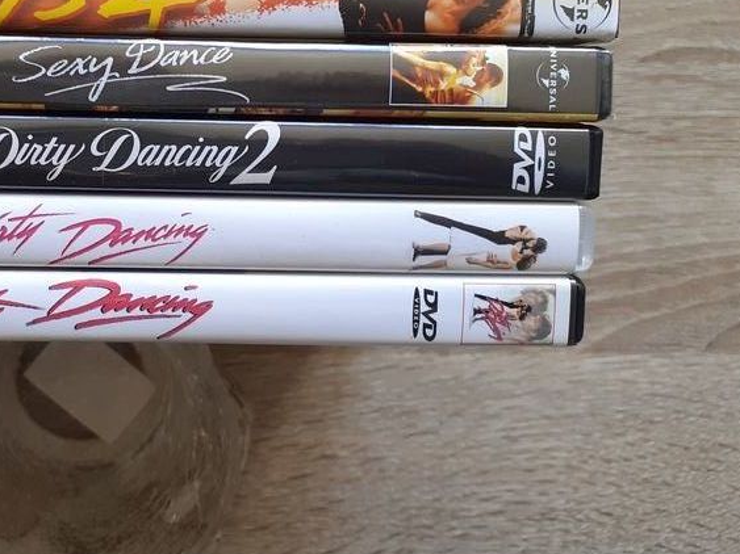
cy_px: 163
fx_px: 1026
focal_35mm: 48
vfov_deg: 29.9
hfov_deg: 37.9
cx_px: 124
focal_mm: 3.6
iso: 80
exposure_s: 1/50
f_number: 1.9
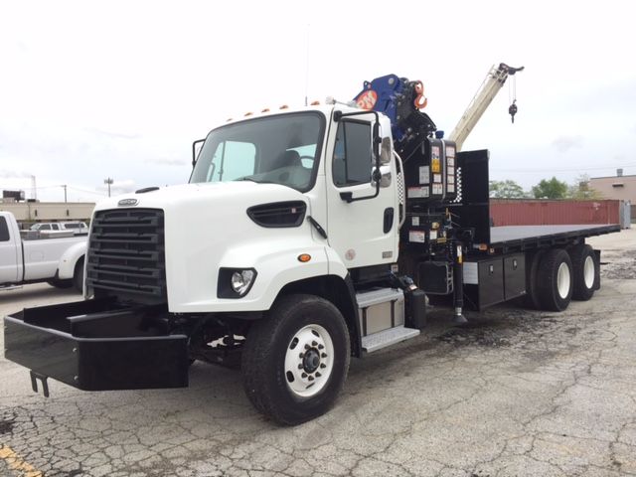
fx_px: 533
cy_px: 238
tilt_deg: -1.5
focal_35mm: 29
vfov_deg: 48.2
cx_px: 318
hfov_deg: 61.7
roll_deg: +0.7
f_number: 2.2
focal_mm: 4.15
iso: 32
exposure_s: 1/719
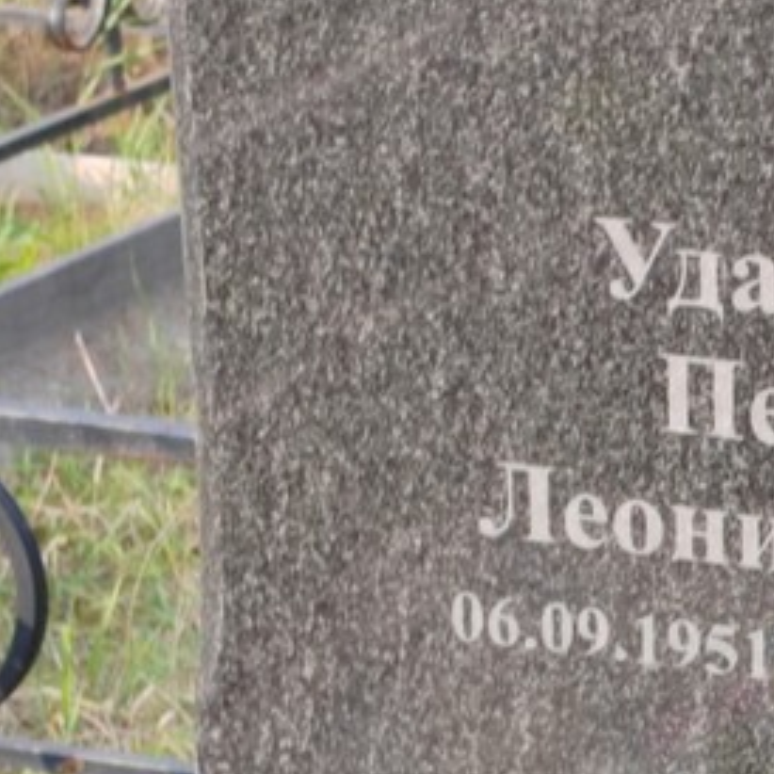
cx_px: 943
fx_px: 4174
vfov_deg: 10.6
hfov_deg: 10.4
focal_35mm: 165
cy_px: 540
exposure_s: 1/250
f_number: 1.9
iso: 100
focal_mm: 5.52
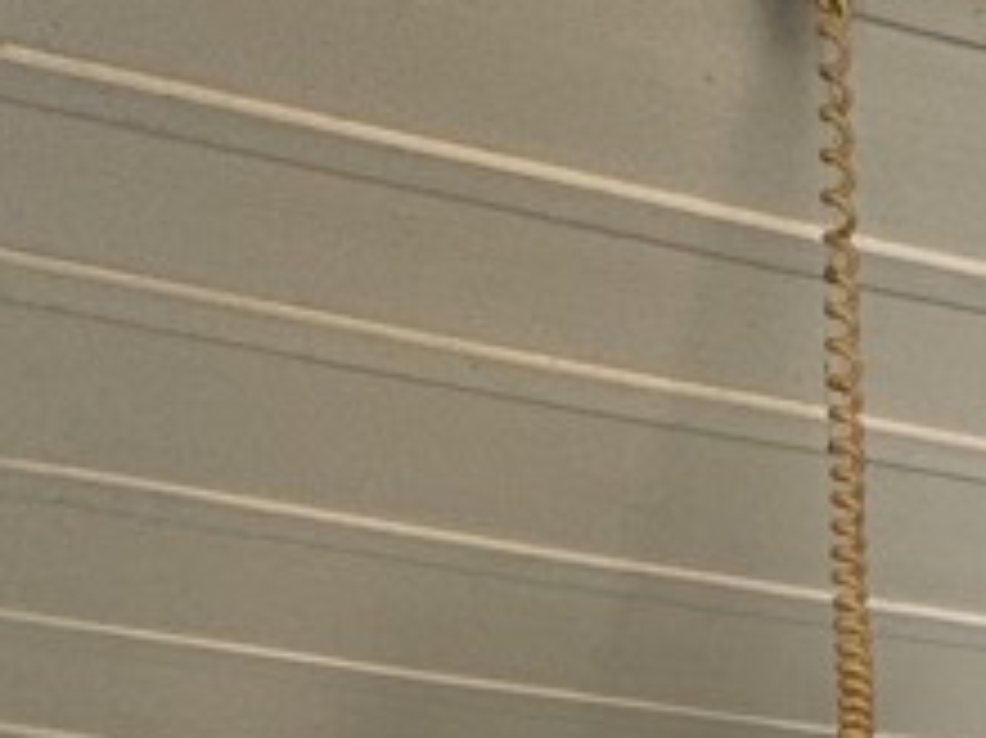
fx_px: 2334
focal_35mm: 82
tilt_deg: -1.9
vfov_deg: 12.3
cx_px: 1396
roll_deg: +1.8
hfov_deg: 20.9
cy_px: 1984
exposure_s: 1/99
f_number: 2.2
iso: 64
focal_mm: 2.22
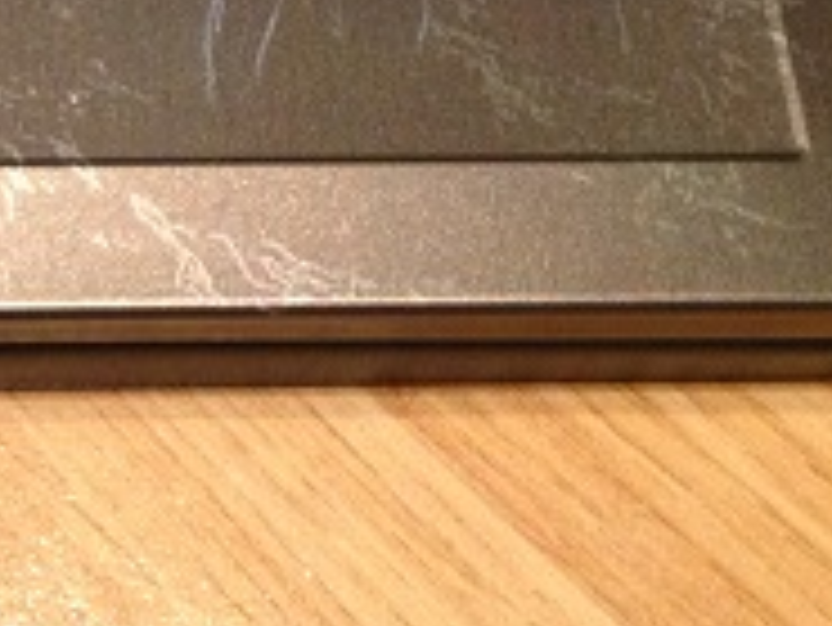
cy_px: -410
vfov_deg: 11.6
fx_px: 2910
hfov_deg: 15.9
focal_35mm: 121
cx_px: -18
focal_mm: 4.28
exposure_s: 1/20
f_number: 2.4
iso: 200
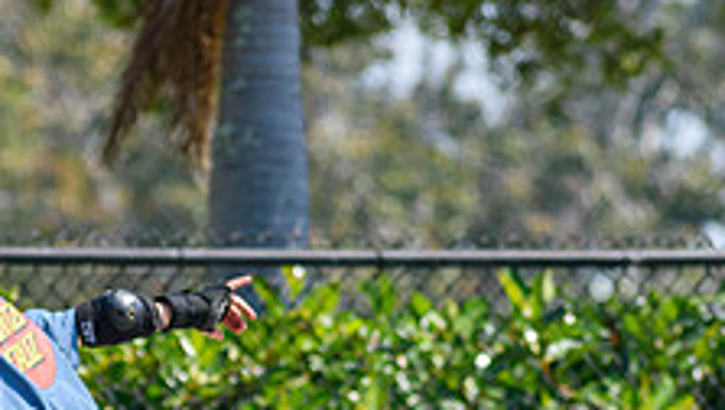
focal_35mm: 714
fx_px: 13741
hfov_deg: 3.0
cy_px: 490
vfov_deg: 1.7
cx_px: 299
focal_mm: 175
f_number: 5
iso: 400
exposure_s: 1/1600
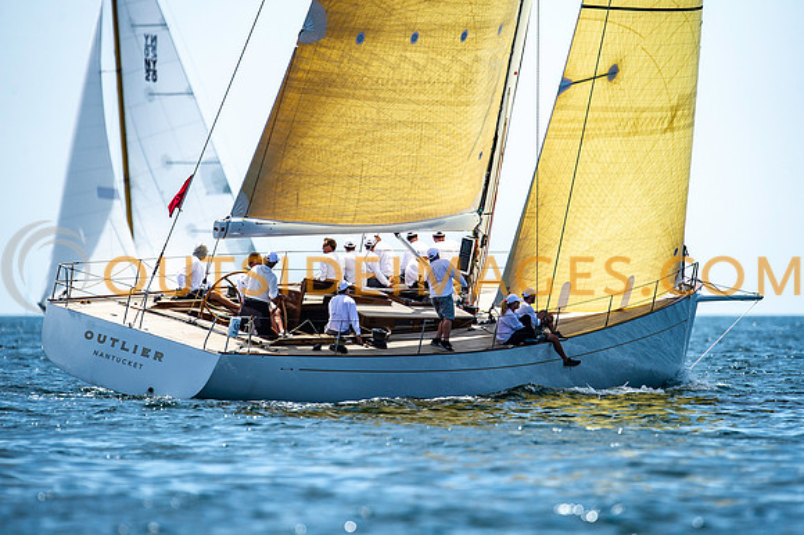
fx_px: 14807
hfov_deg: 3.1
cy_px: 269
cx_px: 426
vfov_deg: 2.1
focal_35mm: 663
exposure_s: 1/3200
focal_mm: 600
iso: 400
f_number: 5
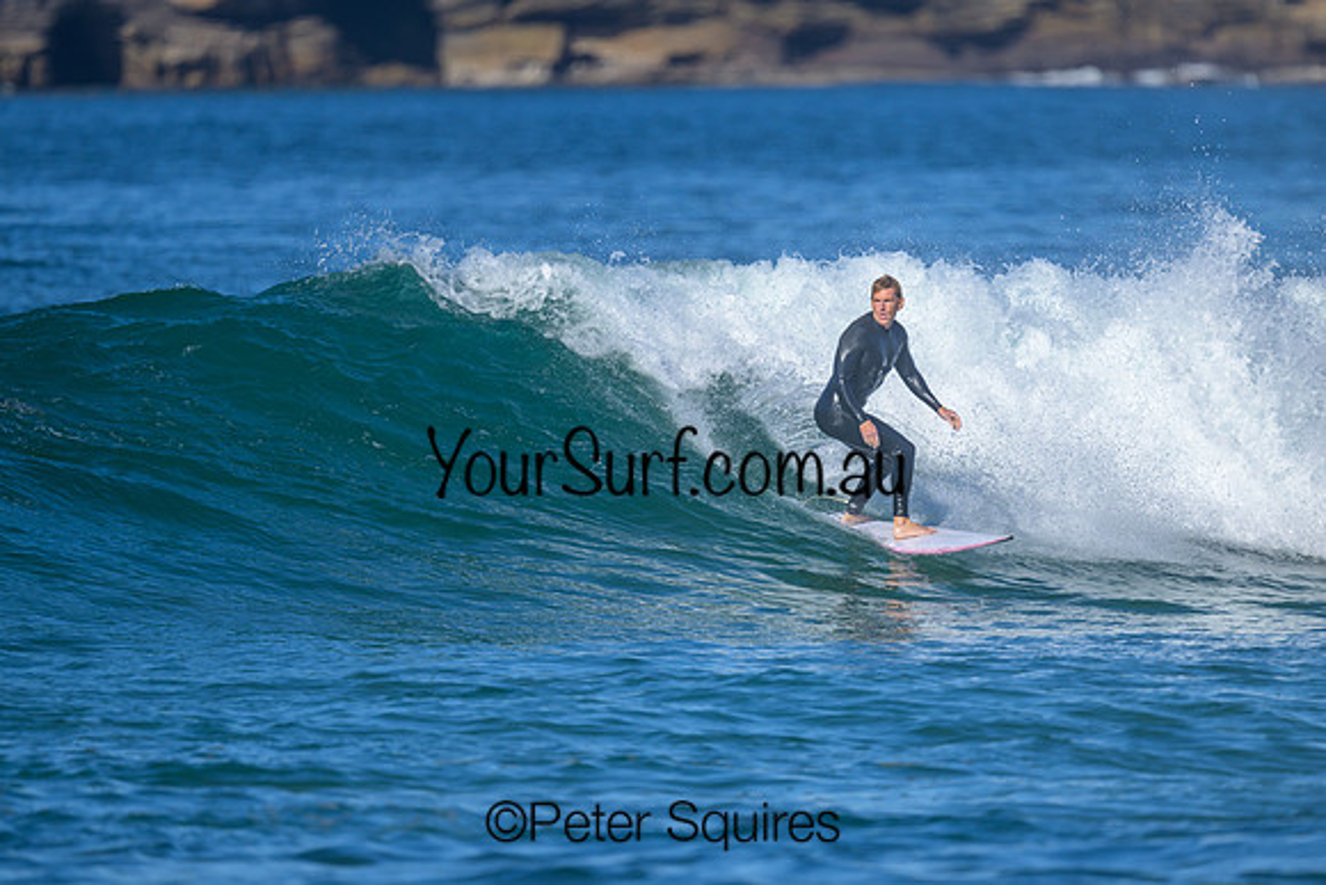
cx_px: 663
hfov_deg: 2.6
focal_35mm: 800
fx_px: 29472
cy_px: 442
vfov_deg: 1.7
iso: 220
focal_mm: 800
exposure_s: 1/2000
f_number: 6.3
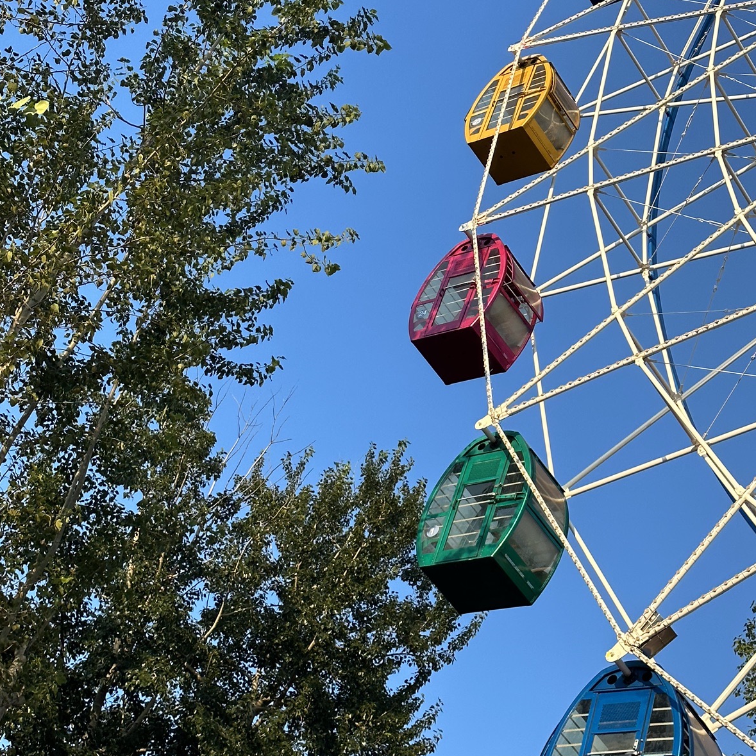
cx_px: 448
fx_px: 1779
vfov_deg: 23.9
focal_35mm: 72
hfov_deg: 24.0
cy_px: 287
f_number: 1.78
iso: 64
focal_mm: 6.86
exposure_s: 1/1953
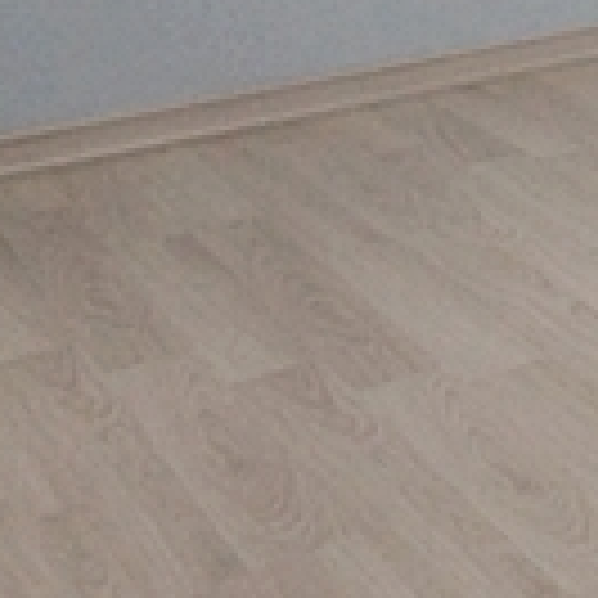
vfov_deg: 17.2
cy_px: -445
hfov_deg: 16.0
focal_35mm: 85
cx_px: 1200
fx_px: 1653
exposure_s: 1/60
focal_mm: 11
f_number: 7.1
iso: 1600
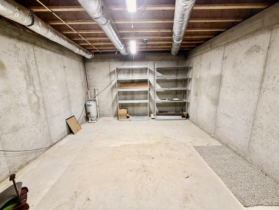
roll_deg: +1.5
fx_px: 113
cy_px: 105
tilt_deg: -11.9
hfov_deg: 102.1
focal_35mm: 14
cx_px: 140
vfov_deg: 85.7
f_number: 2.2
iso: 200
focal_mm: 2.22
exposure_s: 1/60
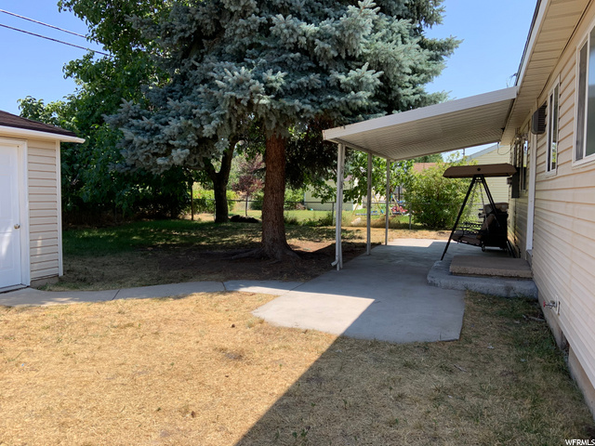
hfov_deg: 67.3
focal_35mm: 26
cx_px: 298
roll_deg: +0.0
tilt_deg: -3.8
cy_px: 223
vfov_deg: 53.1
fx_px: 447
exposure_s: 1/1054
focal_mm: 4.25
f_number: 1.8
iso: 25
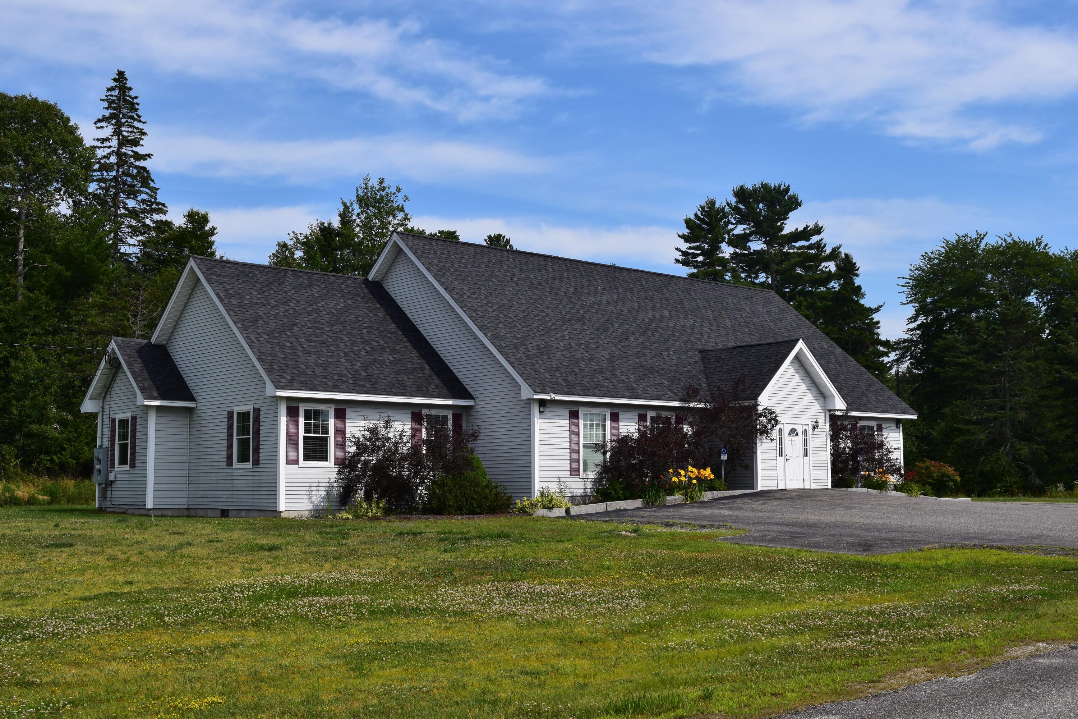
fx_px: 1213
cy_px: 360
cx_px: 539
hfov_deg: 47.9
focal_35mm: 40
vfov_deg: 33.0
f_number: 11
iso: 200
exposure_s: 1/500
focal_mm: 27
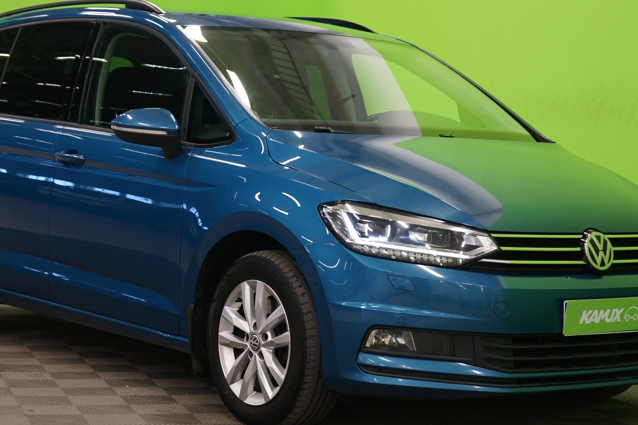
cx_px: 307
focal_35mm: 83
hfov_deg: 24.5
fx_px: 1471
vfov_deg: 16.4
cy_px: 174
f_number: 5
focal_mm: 52
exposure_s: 1/8
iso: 400
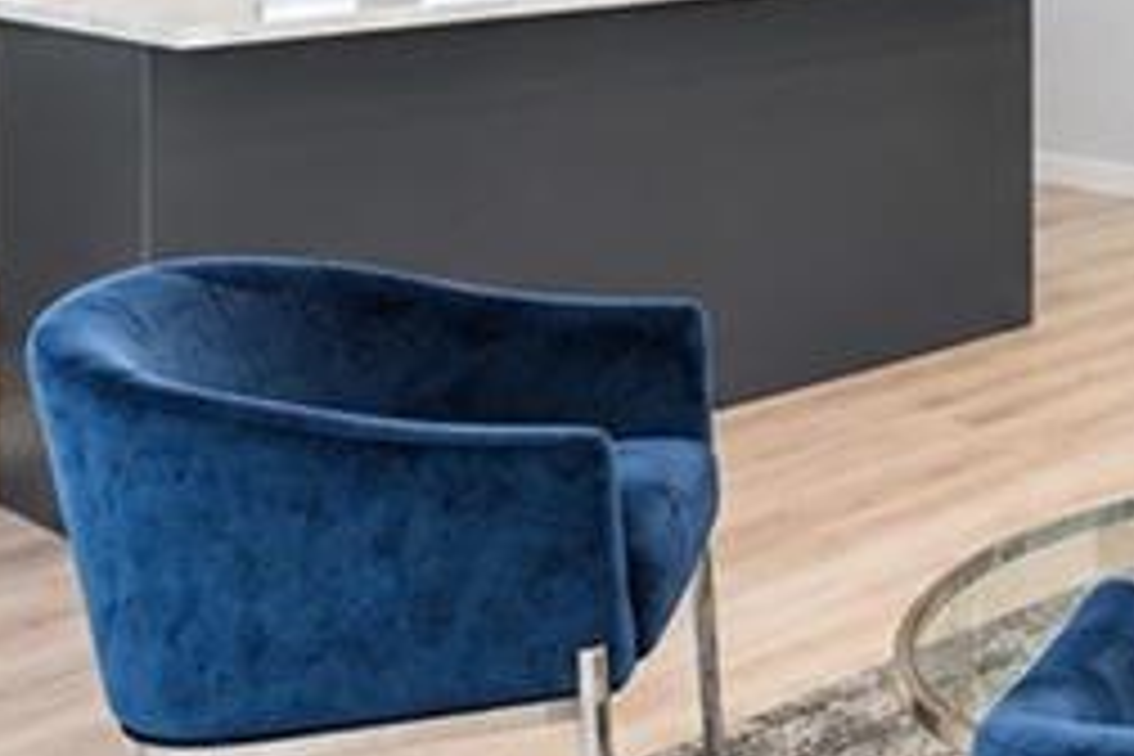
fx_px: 1921
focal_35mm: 61
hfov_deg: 26.1
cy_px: -171
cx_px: 1602
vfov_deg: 20.7
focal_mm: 10
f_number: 8
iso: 1600
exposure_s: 1/60
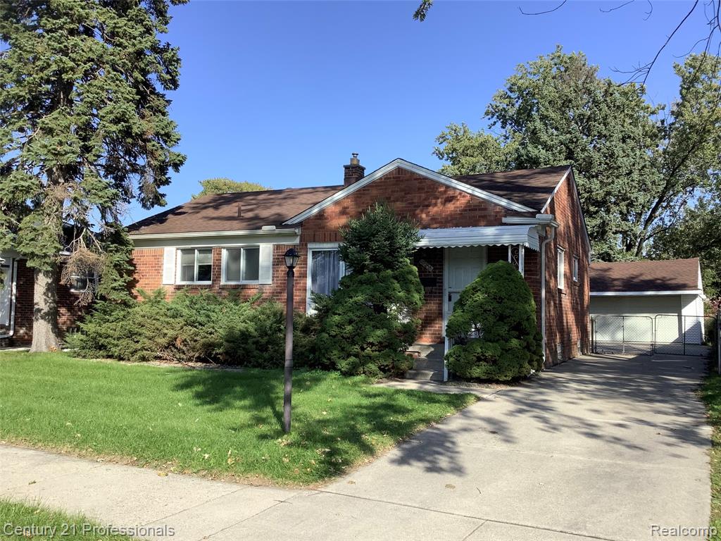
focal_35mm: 31
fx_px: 646
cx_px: 360
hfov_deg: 58.4
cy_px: 270
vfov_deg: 45.4
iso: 25
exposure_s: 1/905
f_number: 2.4
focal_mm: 3.3
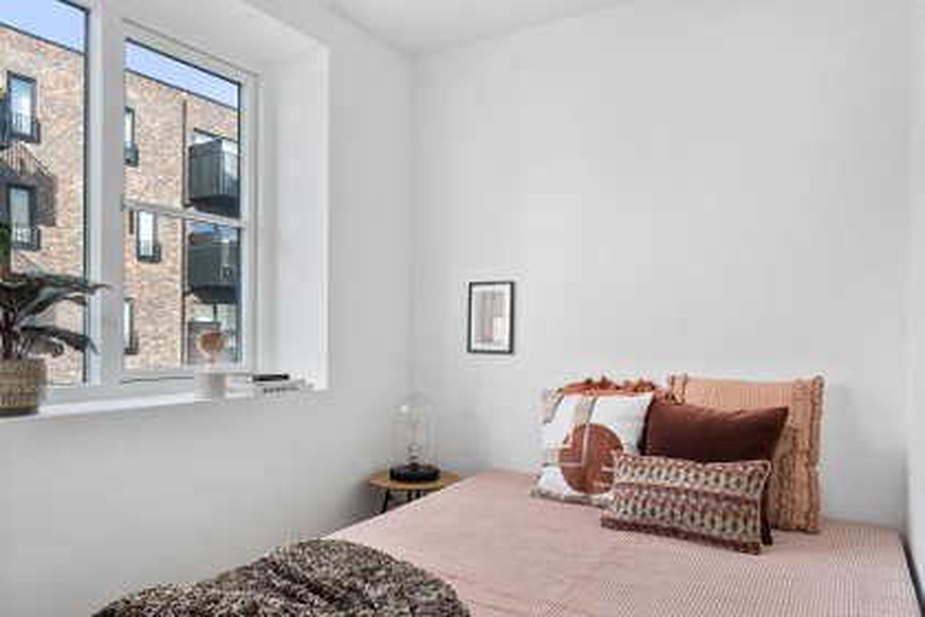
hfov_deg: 73.7
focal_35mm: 24
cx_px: 462
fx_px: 617
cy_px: 308
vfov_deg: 53.1
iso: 200
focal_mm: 16
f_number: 8
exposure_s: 1/6
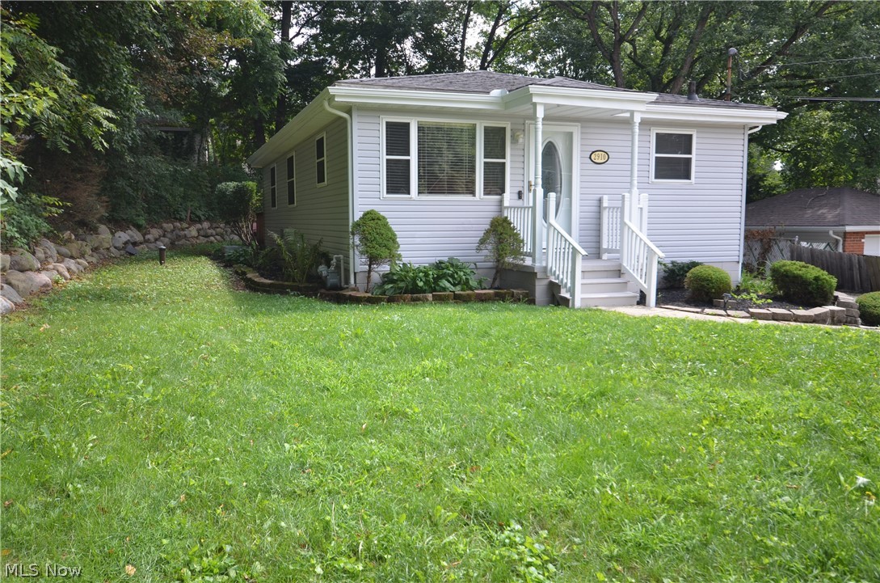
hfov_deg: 62.0
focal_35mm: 30
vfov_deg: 43.4
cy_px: 292
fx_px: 732
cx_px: 440
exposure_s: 1/125
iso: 200
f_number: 5.6
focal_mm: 20
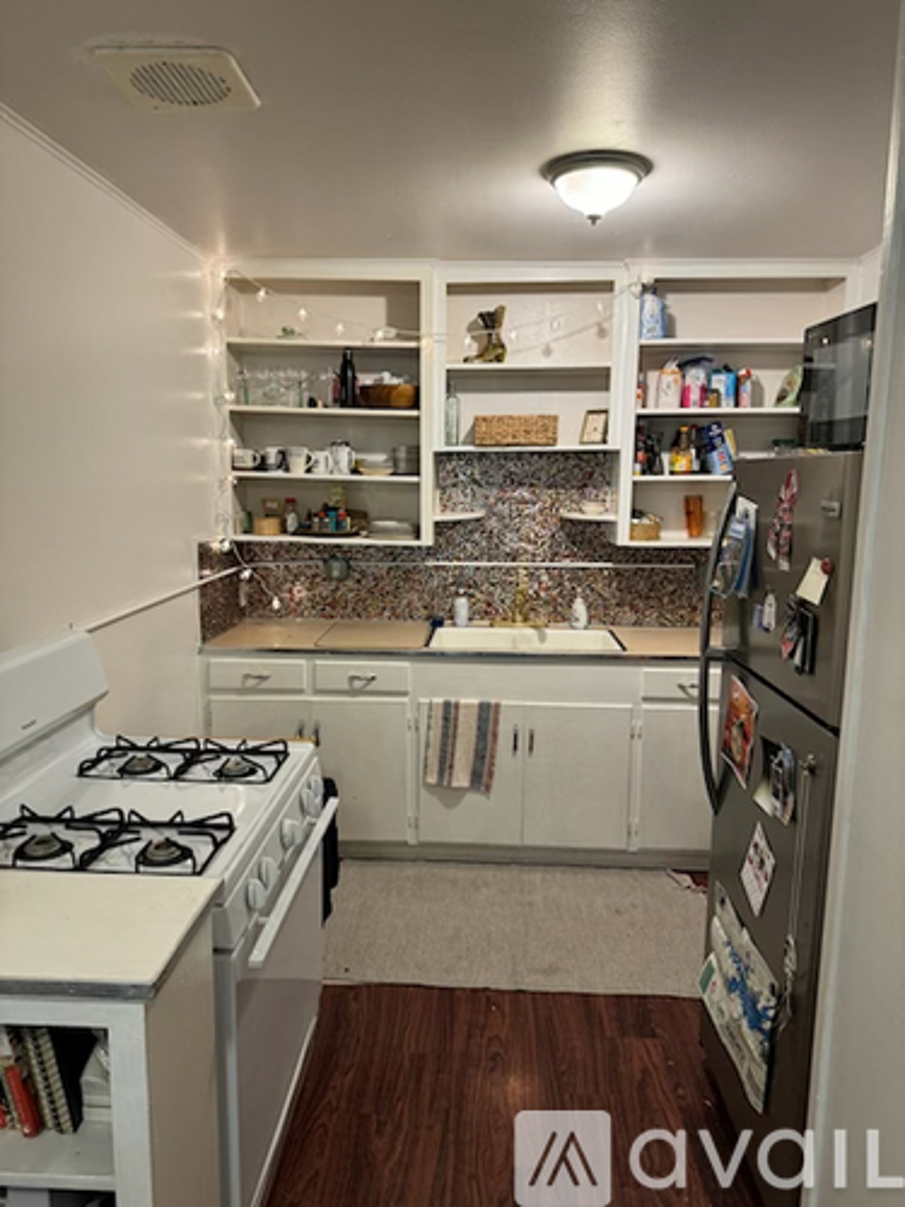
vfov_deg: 71.6
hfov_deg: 56.8
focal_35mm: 24
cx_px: 452
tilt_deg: -9.2
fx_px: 837
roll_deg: -0.1
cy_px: 604
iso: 200
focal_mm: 6.76
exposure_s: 1/60
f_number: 1.78
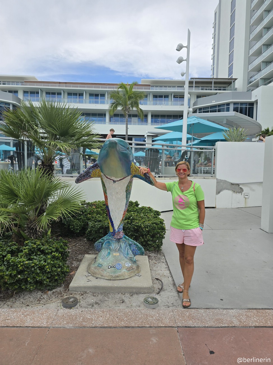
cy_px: 182
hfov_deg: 58.9
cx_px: 136
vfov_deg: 73.9
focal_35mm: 23
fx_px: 242
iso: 12
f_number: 1.7
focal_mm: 6.3
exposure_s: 1/574
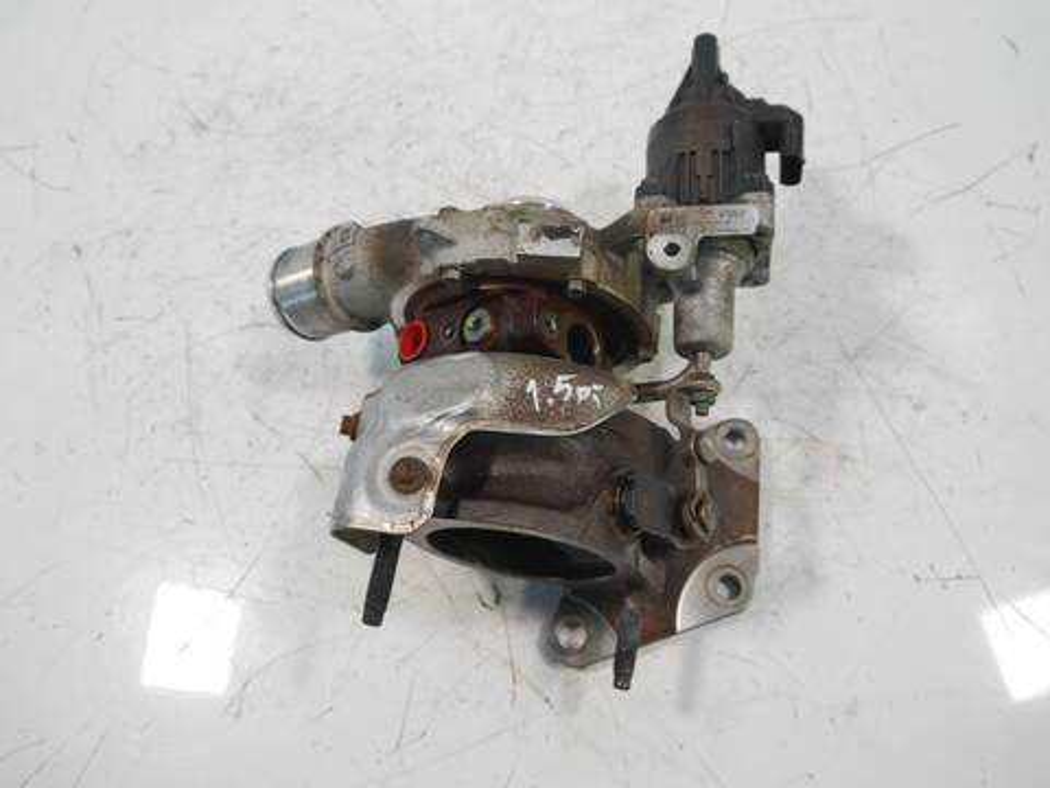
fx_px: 910
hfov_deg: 60.0
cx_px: 525
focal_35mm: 30
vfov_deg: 46.8
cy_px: 394
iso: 500
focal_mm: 15
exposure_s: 1/60
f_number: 3.6
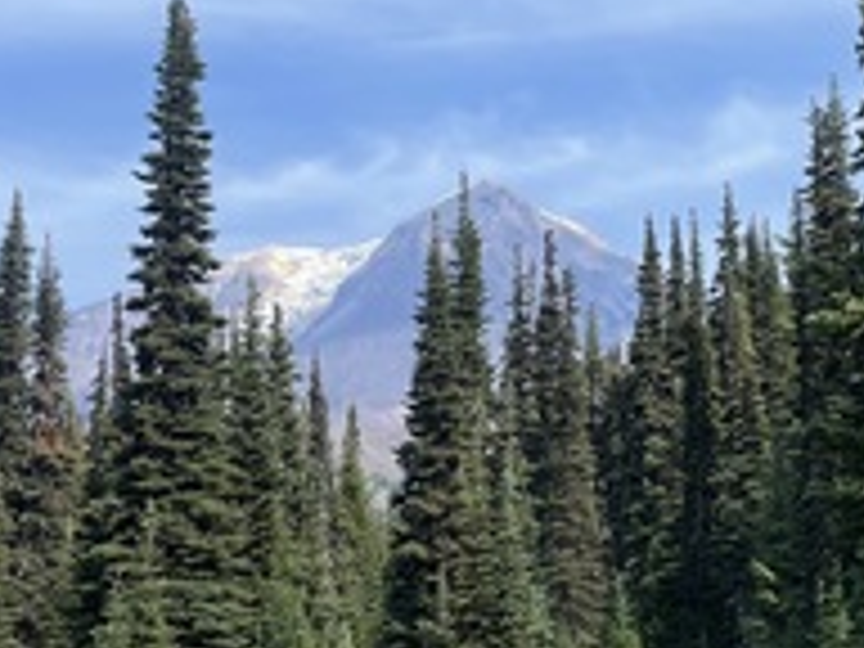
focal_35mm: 76
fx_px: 1897
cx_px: 392
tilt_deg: +12.6
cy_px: 387
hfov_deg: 25.6
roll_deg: +0.6
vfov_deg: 19.4
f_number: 1.6
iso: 32
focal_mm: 4.2
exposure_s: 1/2959
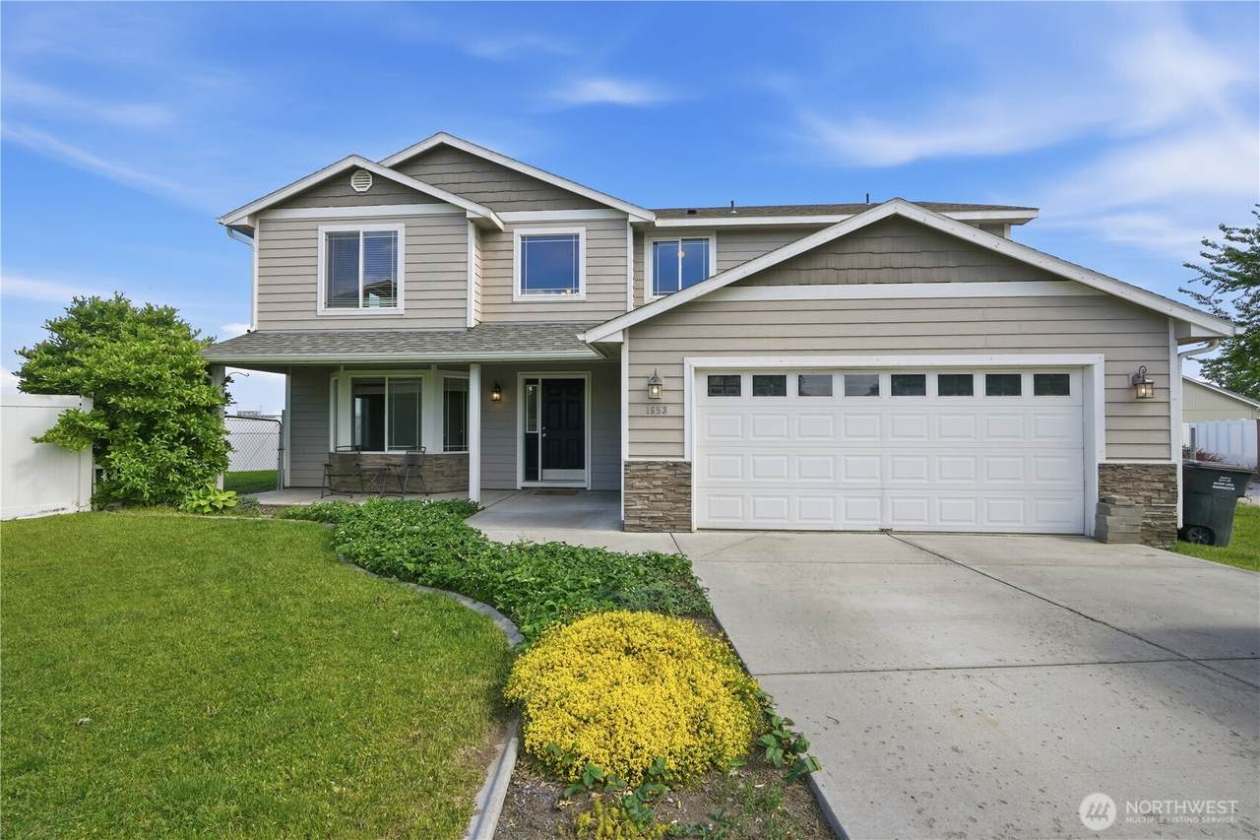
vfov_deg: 73.7
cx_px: 630
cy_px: 420
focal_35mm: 16
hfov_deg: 96.7
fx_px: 560
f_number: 8
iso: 250
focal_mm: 16
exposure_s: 1/640
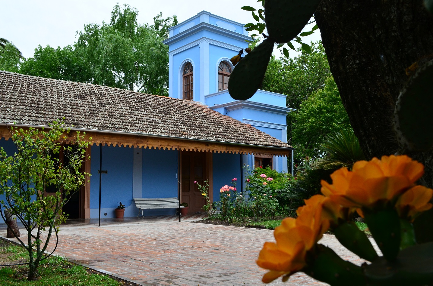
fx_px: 408
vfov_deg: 38.7
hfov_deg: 55.9
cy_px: 141
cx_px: 219
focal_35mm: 34
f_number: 11
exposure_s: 1/400
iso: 500
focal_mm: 22
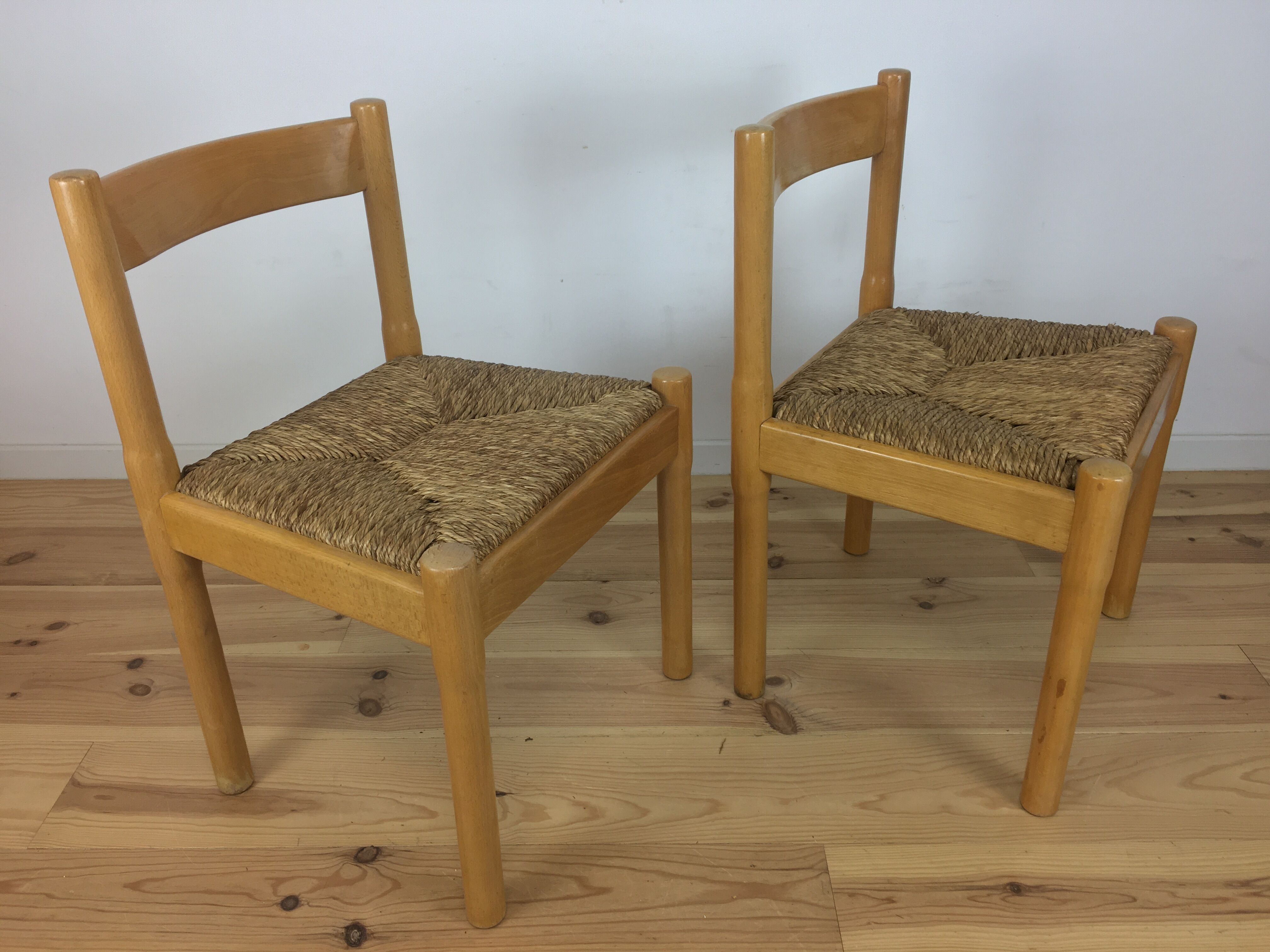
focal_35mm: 29
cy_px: 476
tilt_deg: -27.7
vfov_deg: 48.2
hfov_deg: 61.7
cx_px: 635
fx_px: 1064
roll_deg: +1.9
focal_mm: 4.15
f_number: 2.2
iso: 32
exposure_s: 1/33
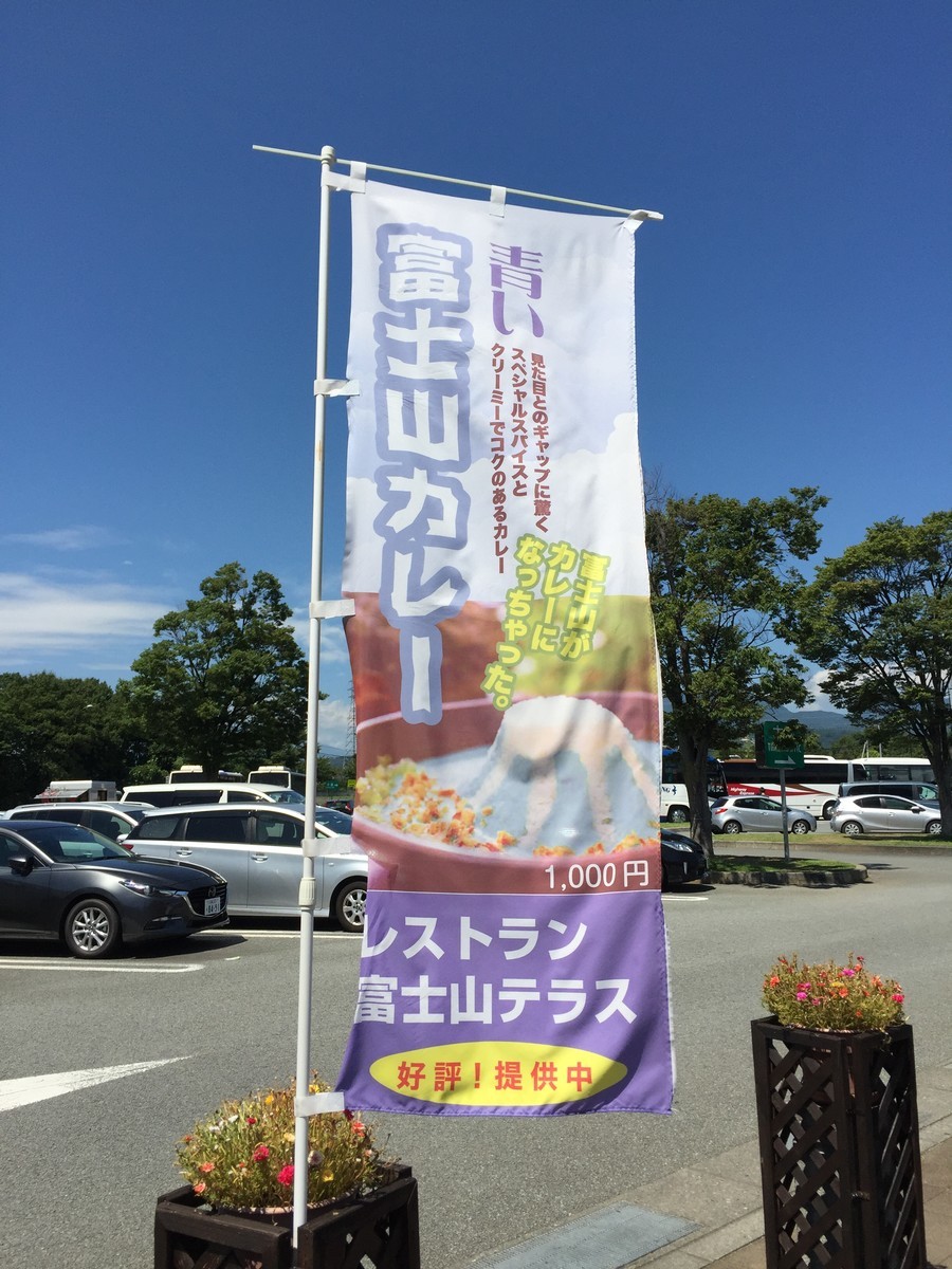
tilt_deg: +9.8
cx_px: 476
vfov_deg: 61.7
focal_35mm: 29
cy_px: 634
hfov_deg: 48.2
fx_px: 1063
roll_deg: +1.0
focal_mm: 4.15
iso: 32
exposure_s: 1/3597
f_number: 2.2
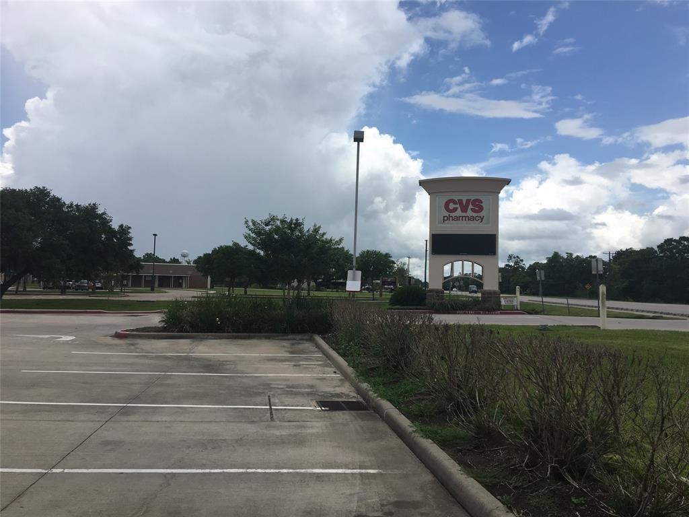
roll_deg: -1.2
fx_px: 577
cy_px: 258
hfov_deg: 61.7
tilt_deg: +4.2
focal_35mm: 29
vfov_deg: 48.2
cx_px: 344
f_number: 2.2
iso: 25
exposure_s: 1/2079
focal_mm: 4.15
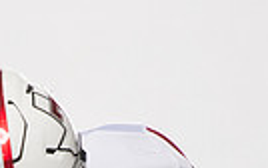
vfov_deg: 5.7
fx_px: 1630
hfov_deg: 9.3
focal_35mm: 223
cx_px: -10
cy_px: 416
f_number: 6.3
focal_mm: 65
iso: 500
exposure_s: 1/200
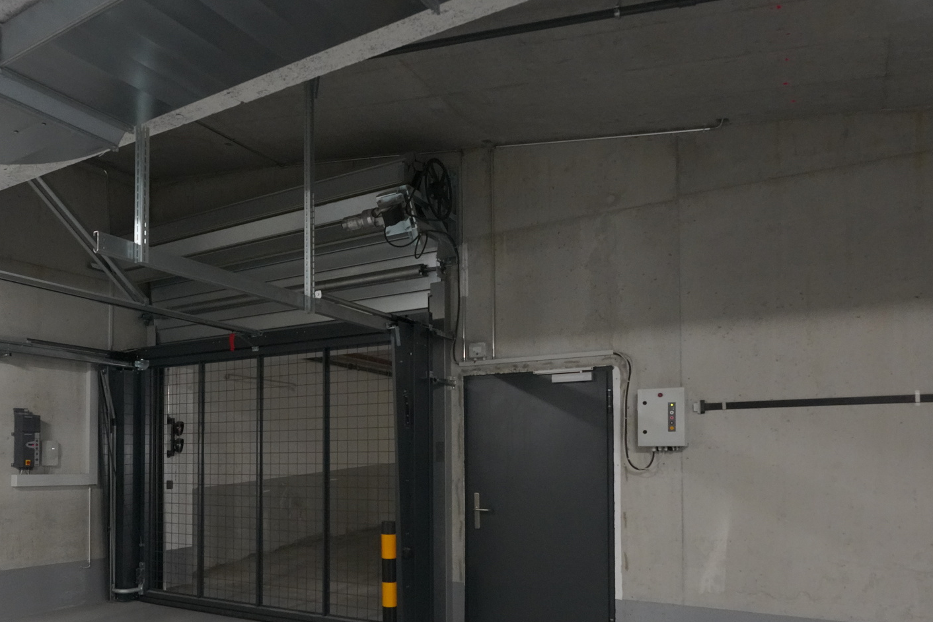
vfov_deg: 44.0
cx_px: 297
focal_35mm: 29
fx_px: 752
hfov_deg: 61.8
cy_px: 438
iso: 4000
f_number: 4.5
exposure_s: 1/80
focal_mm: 16
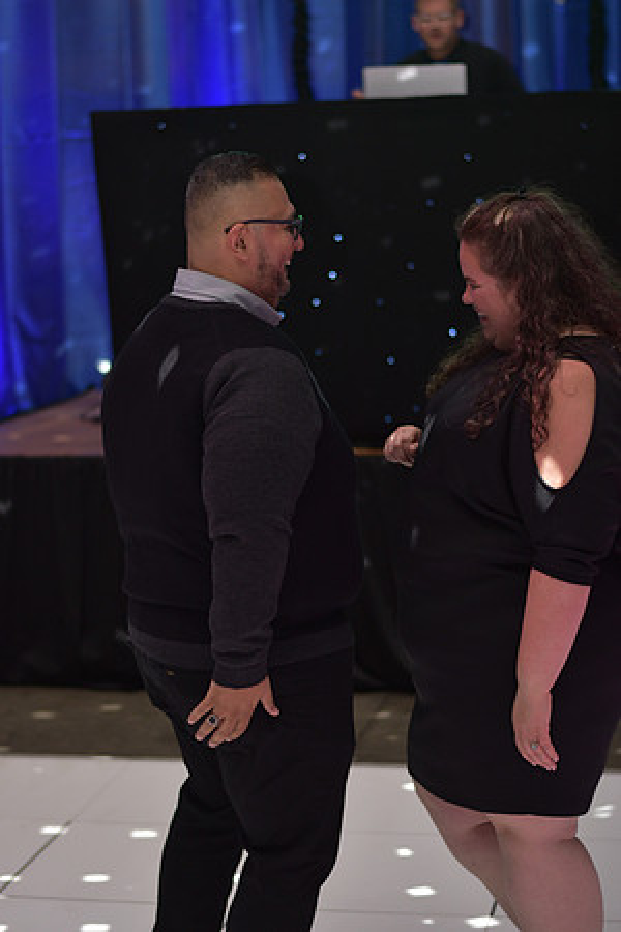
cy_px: 466
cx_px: 310
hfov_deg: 18.2
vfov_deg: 27.0
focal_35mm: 75
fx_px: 1940
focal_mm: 50
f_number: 1.8
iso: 250
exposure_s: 1/200
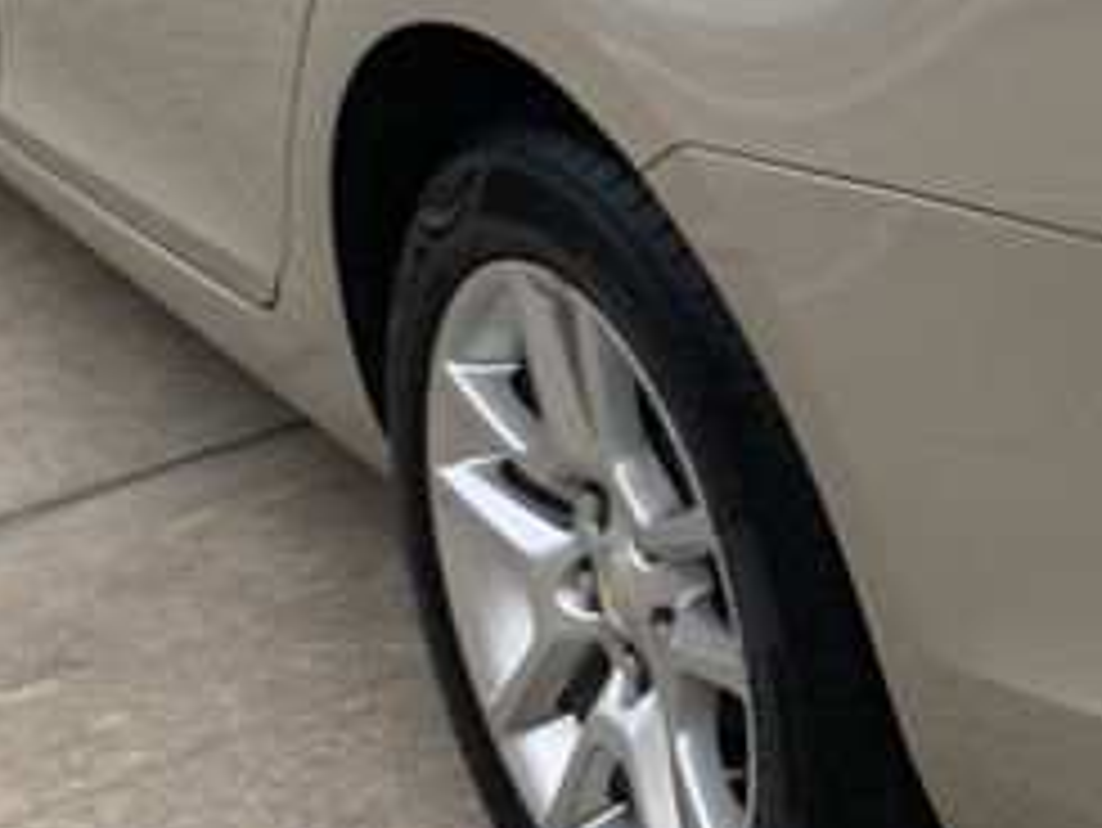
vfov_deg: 14.1
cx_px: 1390
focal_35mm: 102
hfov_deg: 18.1
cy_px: -148
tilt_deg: -15.5
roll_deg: +0.6
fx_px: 3249
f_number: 1.8
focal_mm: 4.25
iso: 25
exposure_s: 1/555
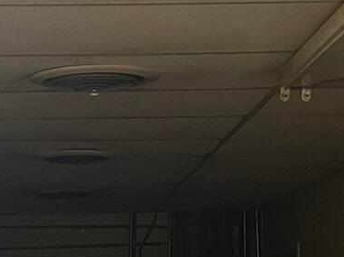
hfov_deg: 13.7
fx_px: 1411
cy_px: 328
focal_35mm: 142
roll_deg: -0.1
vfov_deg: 10.2
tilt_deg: +0.1
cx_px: -17
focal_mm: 5.7
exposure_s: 1/40
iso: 400
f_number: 1.5
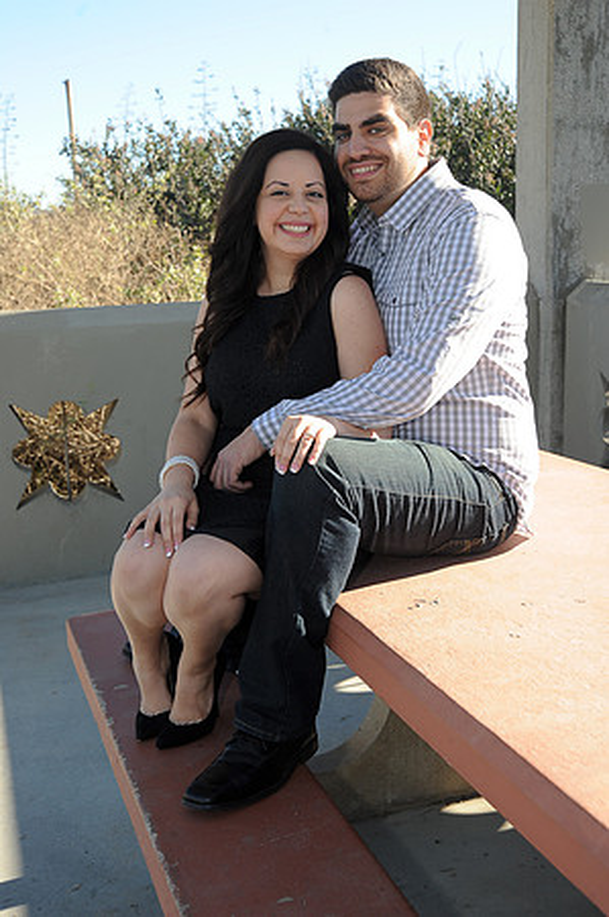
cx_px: 304
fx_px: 1144
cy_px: 458
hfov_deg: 29.8
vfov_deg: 43.6
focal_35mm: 45
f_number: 8
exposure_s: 1/160
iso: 200
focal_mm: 45
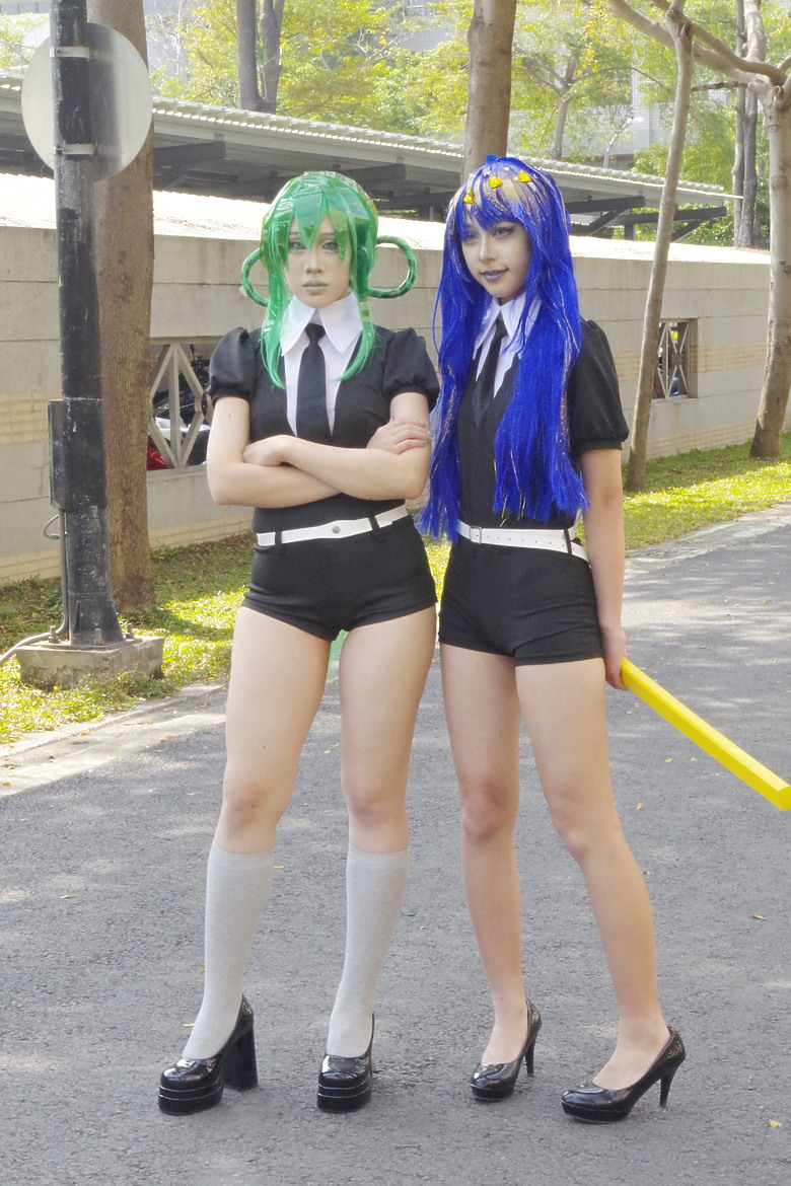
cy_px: 593
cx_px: 396
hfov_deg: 18.2
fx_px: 2472
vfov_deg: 27.0
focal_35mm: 75
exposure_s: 1/50
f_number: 5.6
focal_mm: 50
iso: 2000
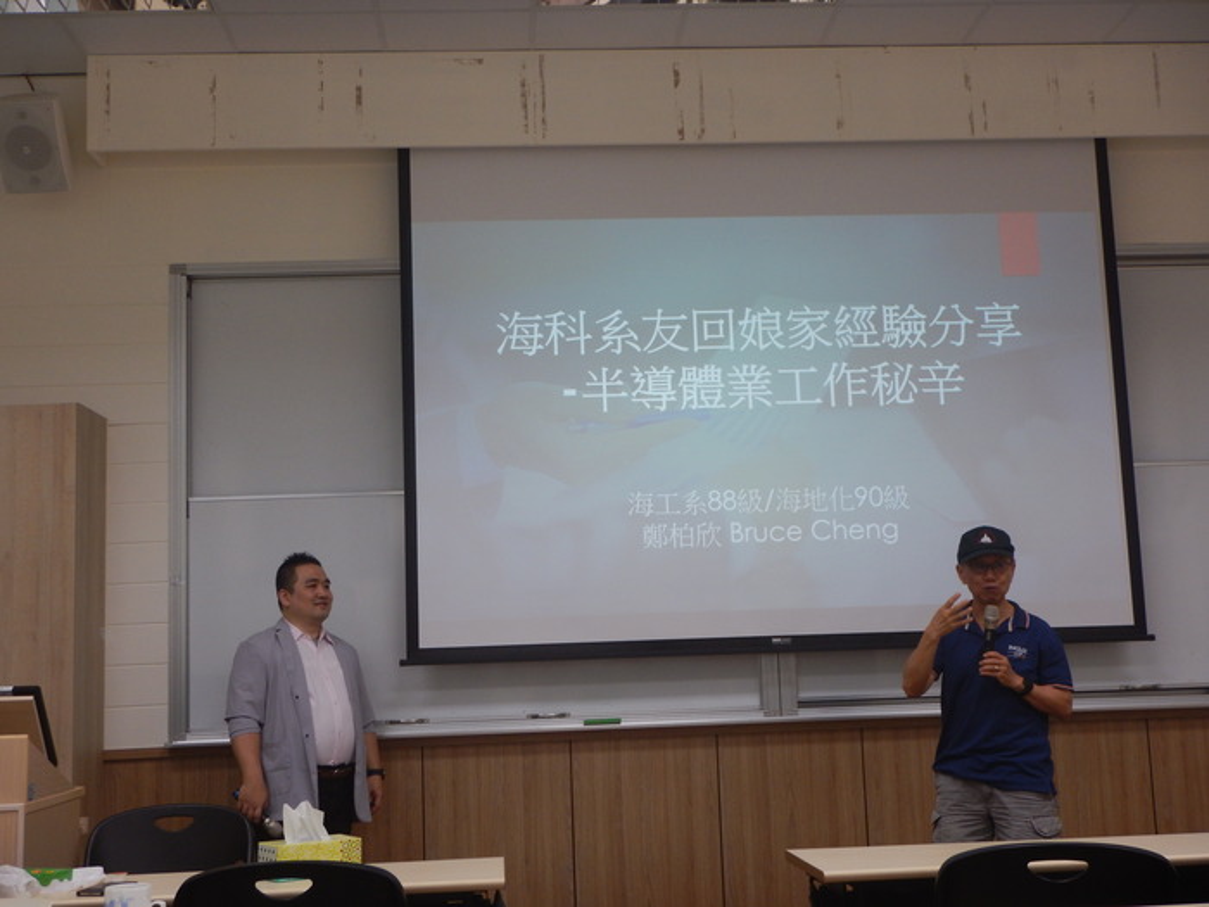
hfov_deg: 42.9
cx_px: 604
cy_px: 454
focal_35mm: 44
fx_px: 1537
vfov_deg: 32.9
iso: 160
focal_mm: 7.8
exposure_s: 1/30
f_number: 4.3
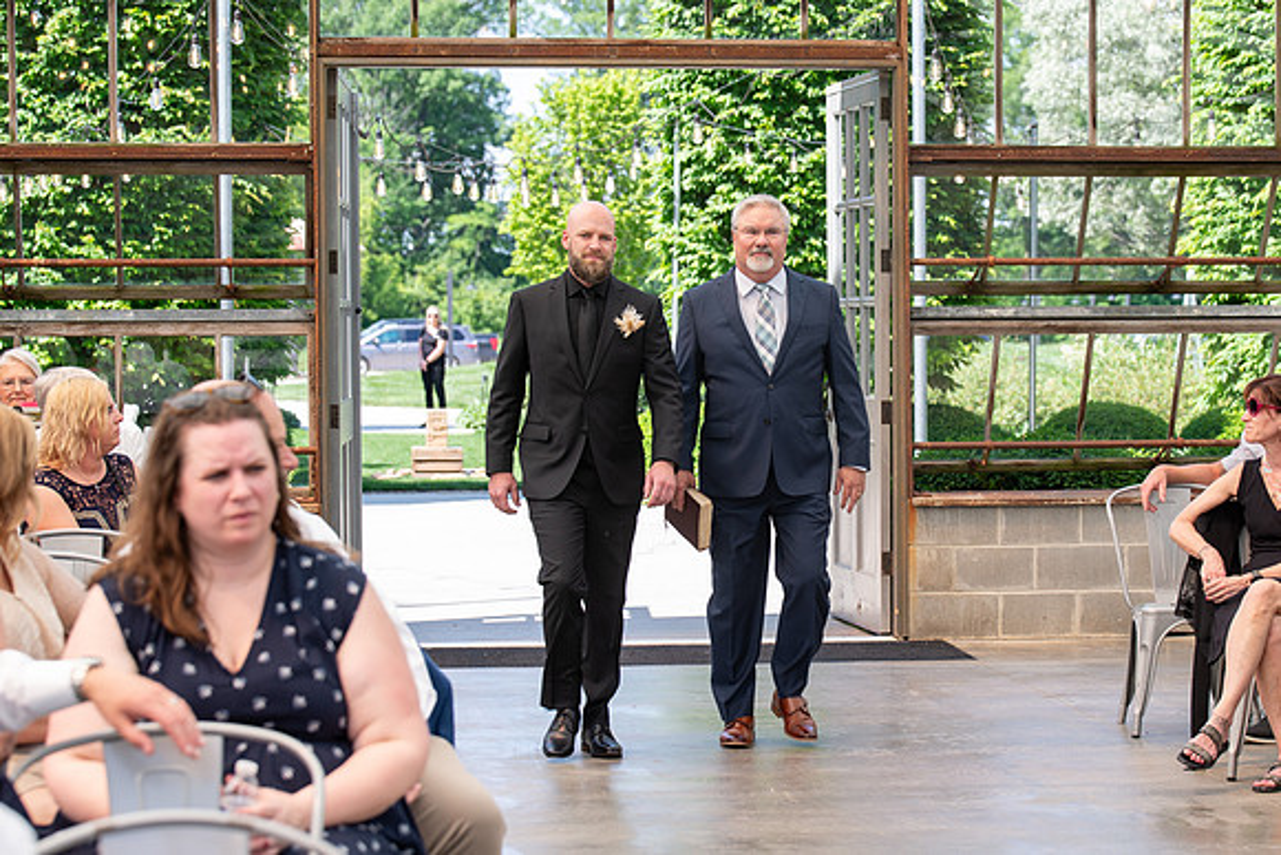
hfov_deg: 19.6
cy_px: 505
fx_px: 3704
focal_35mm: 104
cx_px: 764
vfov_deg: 13.2
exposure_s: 1/200
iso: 160
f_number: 5
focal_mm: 85
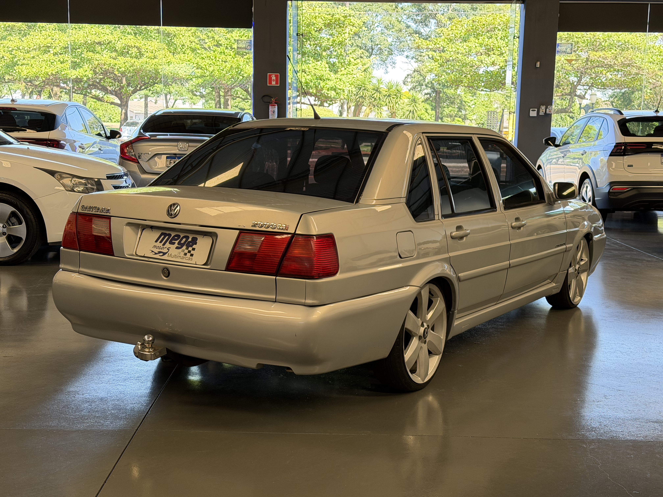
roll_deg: -1.0
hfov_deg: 39.7
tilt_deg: -9.1
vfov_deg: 30.3
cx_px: 332
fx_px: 919
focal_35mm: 48
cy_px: 248
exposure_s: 1/117
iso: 200
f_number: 1.78
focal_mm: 6.76
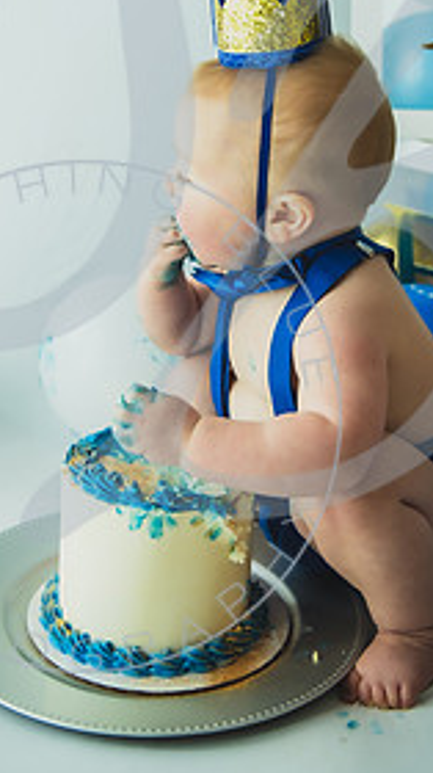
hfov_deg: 18.8
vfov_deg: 32.3
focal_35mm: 64
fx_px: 1309
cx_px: 210
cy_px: 207
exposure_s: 1/125
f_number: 2.8
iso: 200
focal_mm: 38
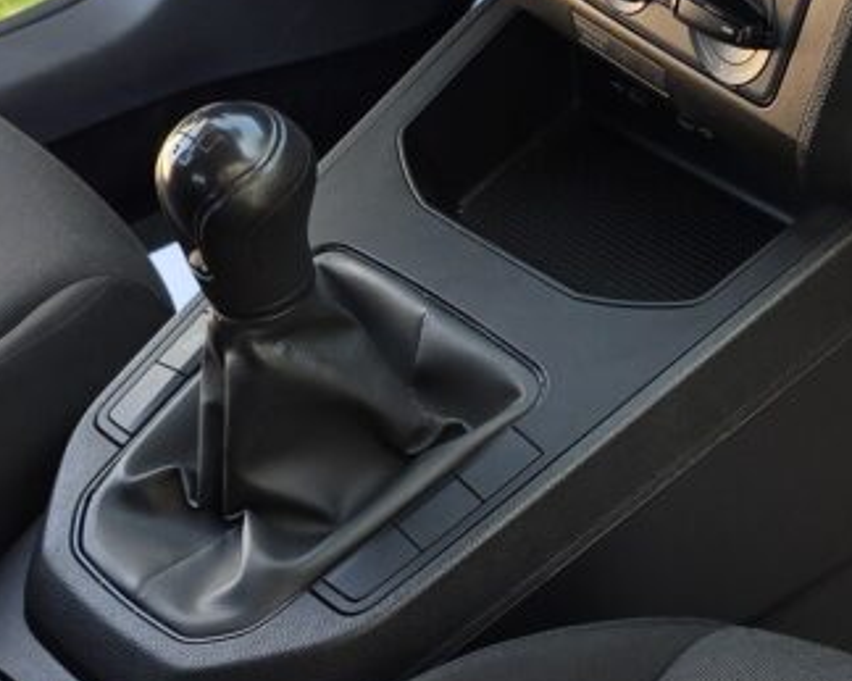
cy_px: 321
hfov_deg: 17.1
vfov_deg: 13.9
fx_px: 2798
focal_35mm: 111
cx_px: 736
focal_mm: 6.5
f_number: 1.4
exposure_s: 1/100
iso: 16
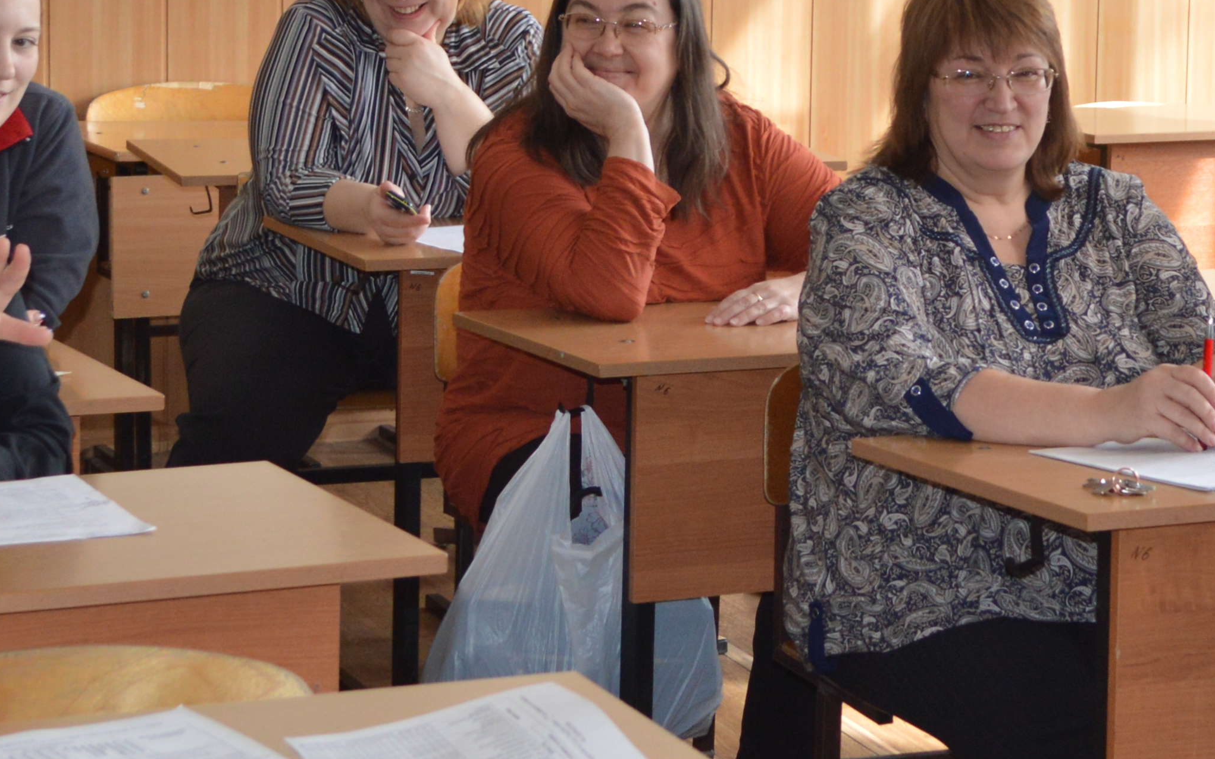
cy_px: 117
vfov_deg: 12.1
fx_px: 3576
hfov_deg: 19.1
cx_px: 917
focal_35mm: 108
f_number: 4
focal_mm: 24
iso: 400
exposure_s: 1/125
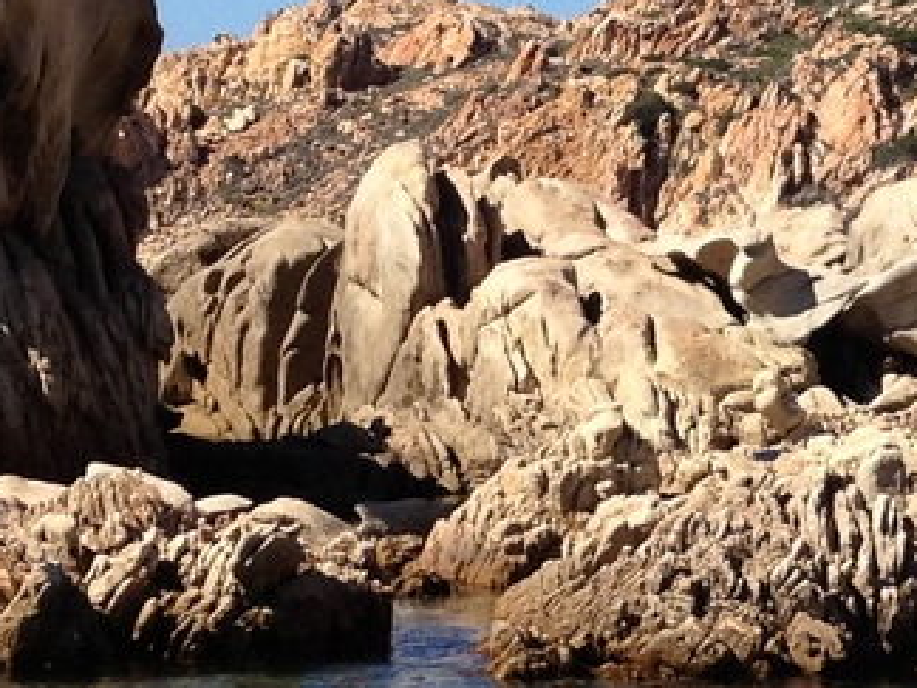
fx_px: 4583
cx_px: 1025
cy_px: 473
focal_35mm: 173
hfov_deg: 11.3
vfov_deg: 8.6
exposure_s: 1/1905
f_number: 2.4
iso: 64
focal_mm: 4.28
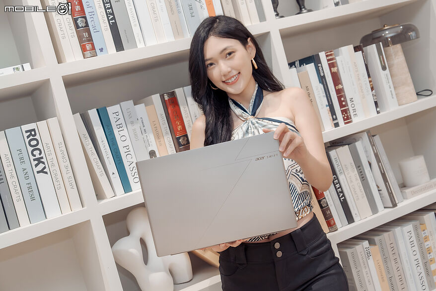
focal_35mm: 51
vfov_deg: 26.5
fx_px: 618
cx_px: 218
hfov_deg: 38.9
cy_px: 146
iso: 1600
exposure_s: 1/60
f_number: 5.6
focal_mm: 51
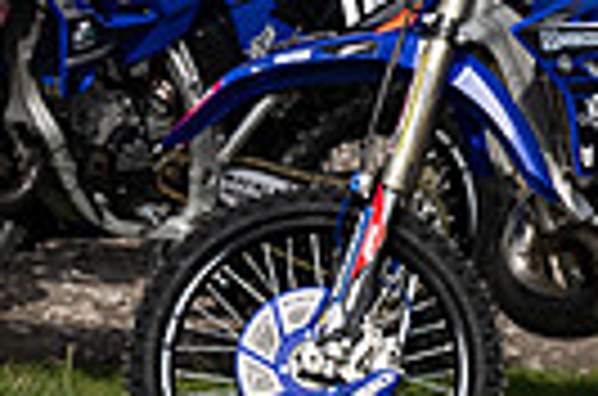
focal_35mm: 503
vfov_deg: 2.7
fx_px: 8335
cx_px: -423
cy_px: -250
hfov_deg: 4.1
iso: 360
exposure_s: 1/1600
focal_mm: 115
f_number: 8
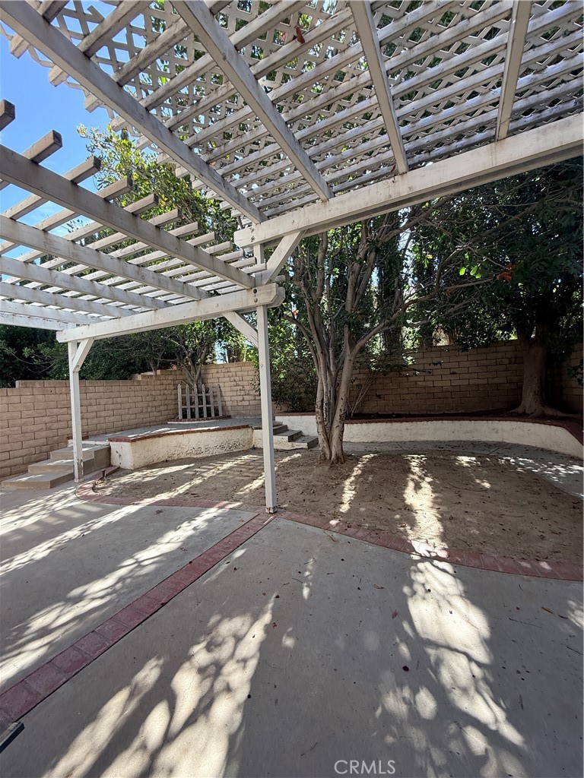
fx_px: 315
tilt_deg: -0.4
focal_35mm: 14
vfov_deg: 102.1
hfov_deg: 85.7
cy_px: 389
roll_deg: +2.5
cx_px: 292
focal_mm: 2.22
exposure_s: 1/217
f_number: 2.2
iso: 64
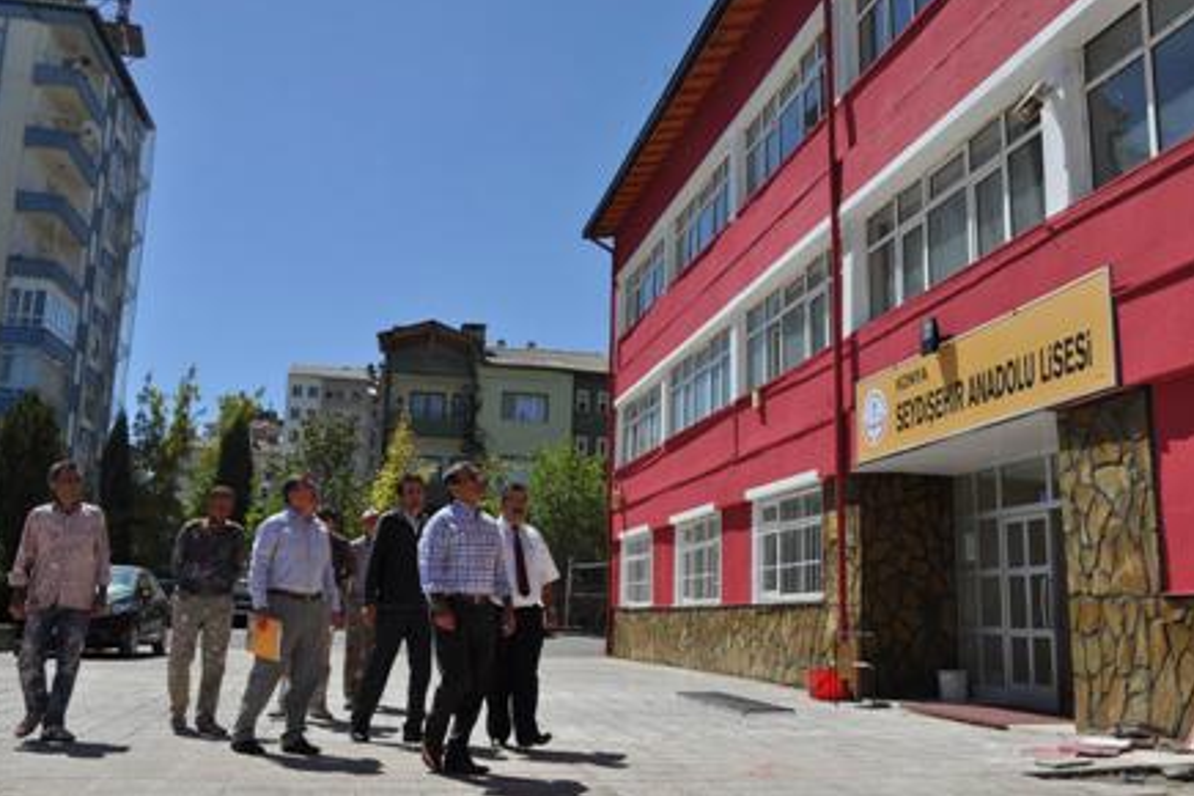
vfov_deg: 38.9
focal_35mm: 34
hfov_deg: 55.8
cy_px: 398
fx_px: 1128
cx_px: 596
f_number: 10
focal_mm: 22
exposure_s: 1/400
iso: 200
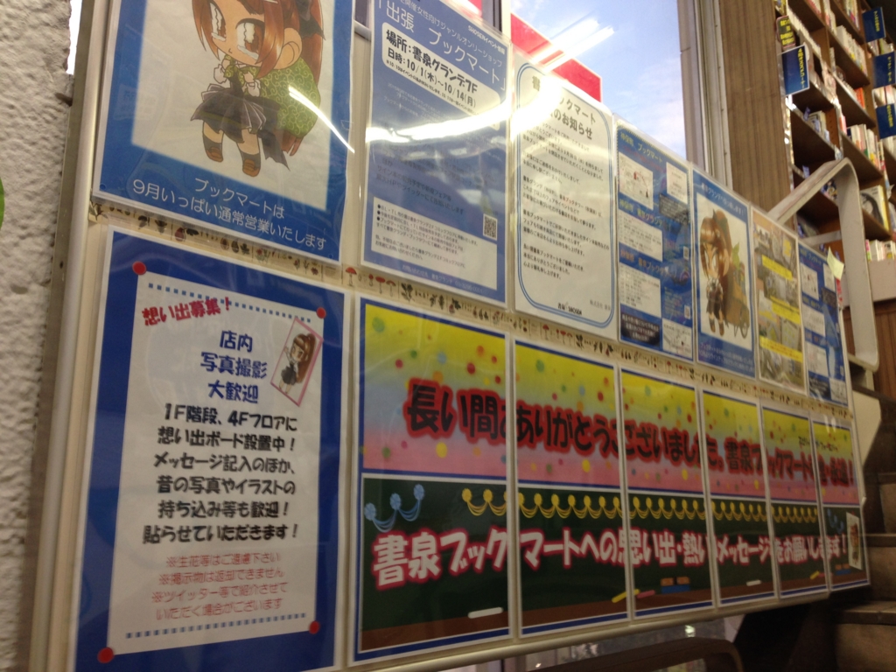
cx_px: 448
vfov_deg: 42.9
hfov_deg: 55.4
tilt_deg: +12.0
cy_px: 336
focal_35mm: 33
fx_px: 854
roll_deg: -1.9
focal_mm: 4.12
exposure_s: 1/24
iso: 50
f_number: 2.4
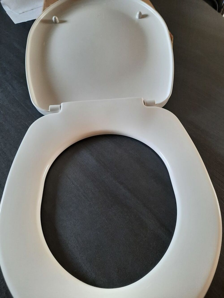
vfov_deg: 69.4
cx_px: 112
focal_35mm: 25
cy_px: 149
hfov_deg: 54.9
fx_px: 216
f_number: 2
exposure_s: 1/50
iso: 250
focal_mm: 4.6
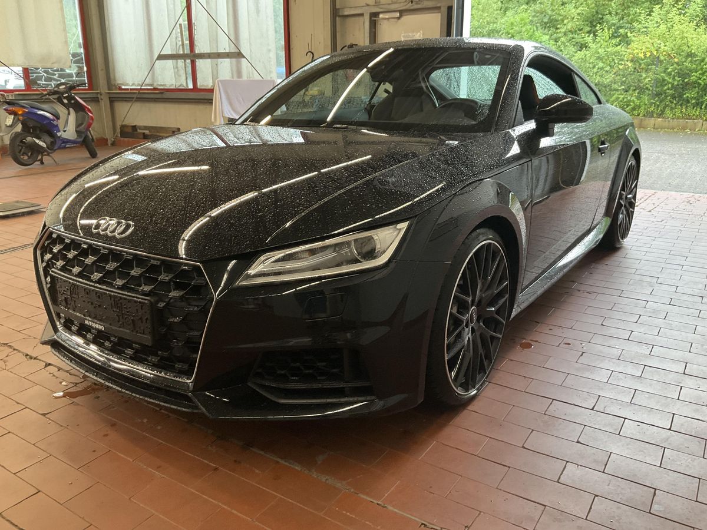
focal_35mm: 29
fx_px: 592
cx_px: 354
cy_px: 265
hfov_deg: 61.7
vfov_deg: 48.2
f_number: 1.8
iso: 125
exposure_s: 1/50
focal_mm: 3
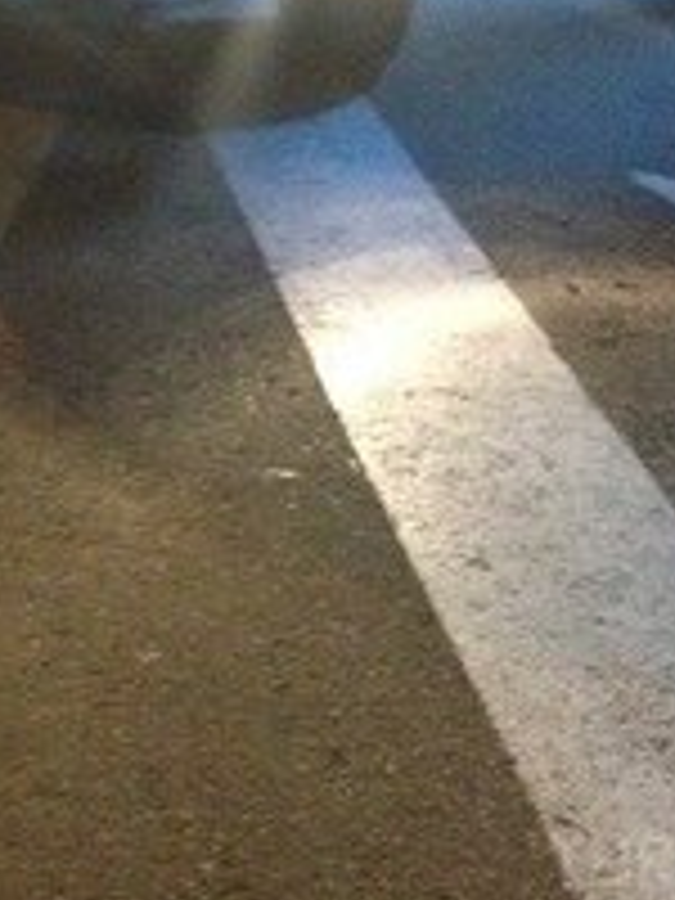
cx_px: 72
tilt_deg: -13.0
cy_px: -176
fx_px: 2262
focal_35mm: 87
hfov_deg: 16.8
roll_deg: +0.1
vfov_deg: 21.0
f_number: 2.4
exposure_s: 1/15
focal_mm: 4.28
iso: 800
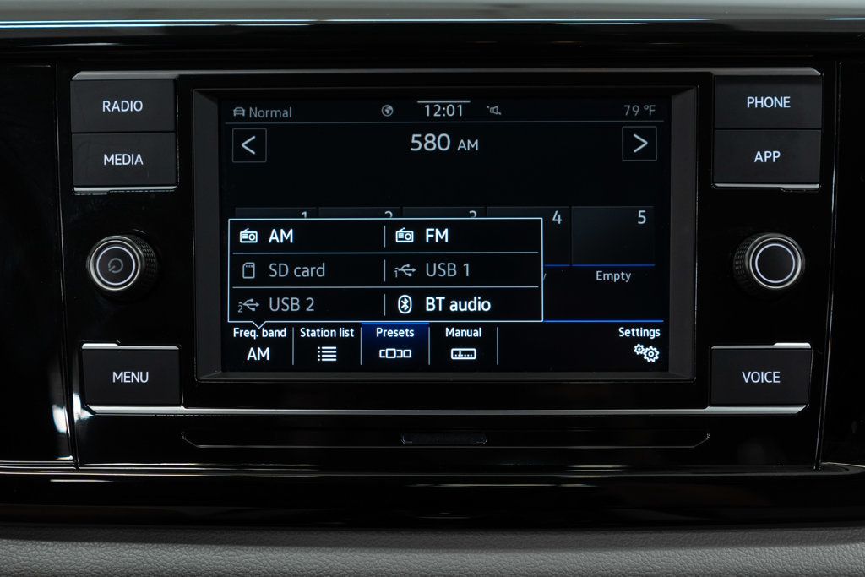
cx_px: 432
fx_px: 1009
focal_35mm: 42
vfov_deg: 31.9
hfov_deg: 46.4
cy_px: 288
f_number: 3.2
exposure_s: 1/50
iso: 640
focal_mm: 28
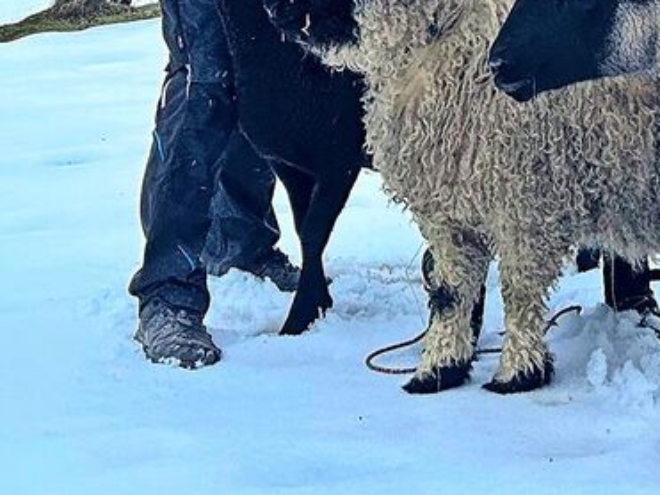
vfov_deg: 13.2
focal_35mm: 101
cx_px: 598
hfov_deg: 19.1
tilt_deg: +0.4
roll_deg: -1.7
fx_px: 1925
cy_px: -390
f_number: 1.5
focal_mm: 5.7
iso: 160
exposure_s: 1/60
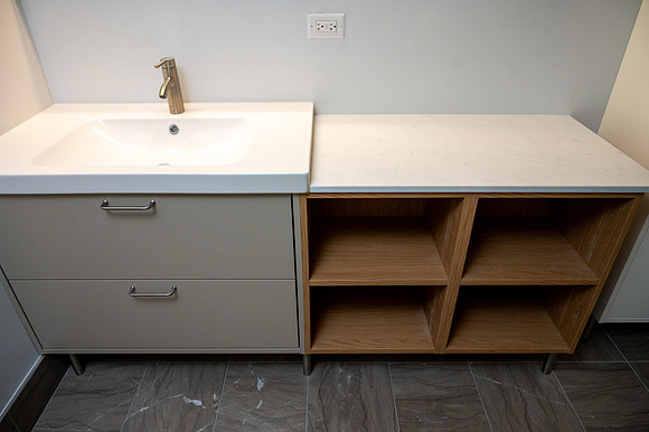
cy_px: 216
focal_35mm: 24
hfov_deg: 73.8
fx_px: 432
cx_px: 324
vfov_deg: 53.1
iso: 500
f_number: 5
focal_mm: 24
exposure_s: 1/80
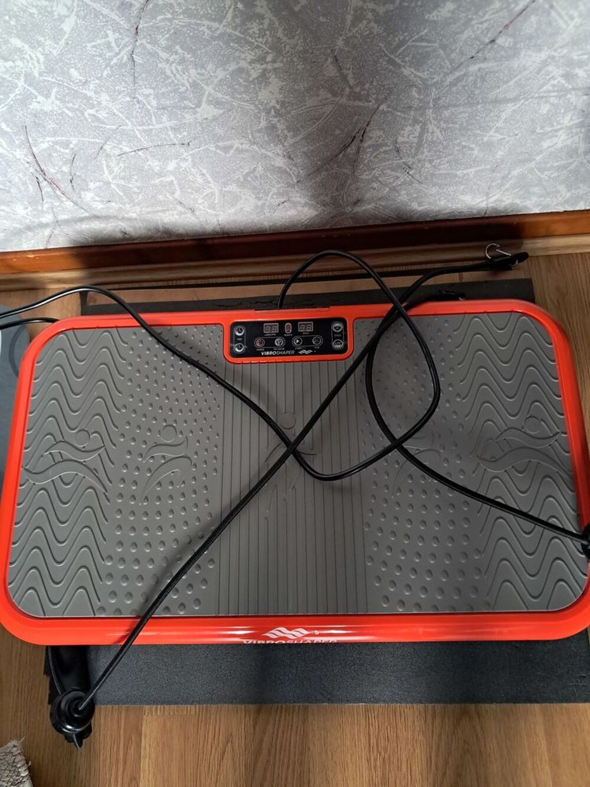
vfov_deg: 65.3
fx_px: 613
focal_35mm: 27
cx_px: 295
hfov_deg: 51.4
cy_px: 394
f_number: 1.8
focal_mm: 4
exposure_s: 1/50
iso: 500
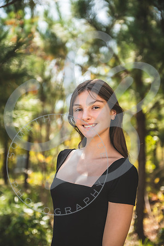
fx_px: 478
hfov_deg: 19.5
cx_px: 82
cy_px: 123
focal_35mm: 70
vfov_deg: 28.8
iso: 100
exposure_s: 1/500
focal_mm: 70
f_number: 2.8
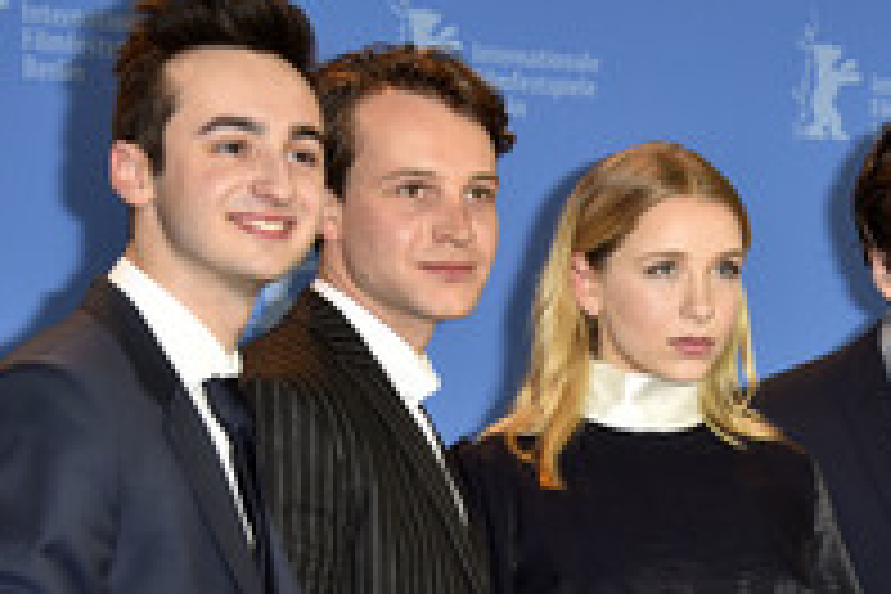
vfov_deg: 9.2
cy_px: 626
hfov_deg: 13.8
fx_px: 3663
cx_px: 776
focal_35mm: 148
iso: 500
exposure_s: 1/125
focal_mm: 65
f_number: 5.6
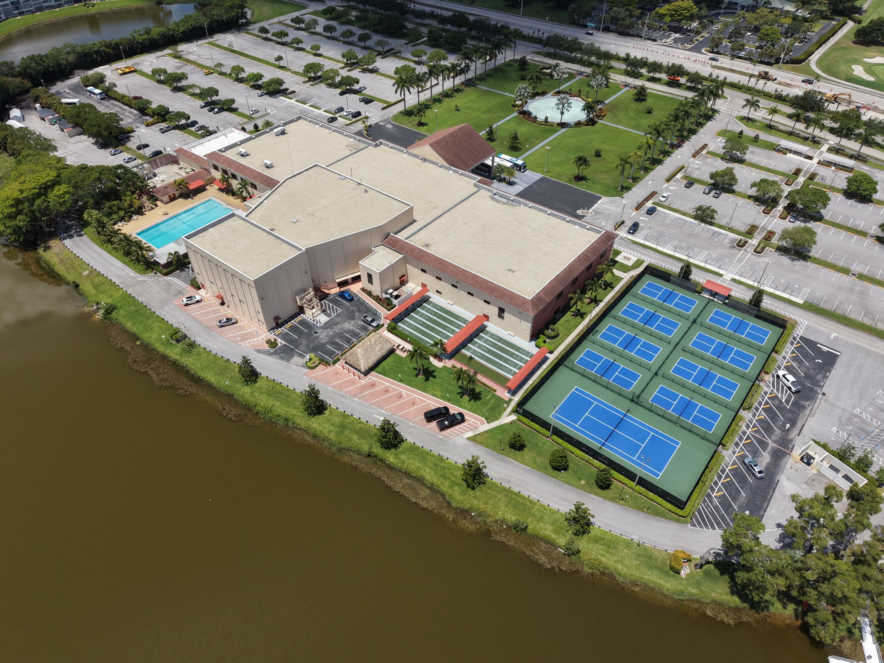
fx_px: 613
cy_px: 332
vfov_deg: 56.8
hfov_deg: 71.6
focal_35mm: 24
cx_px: 442
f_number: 1.8
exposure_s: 1/800
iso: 200
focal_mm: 8.67
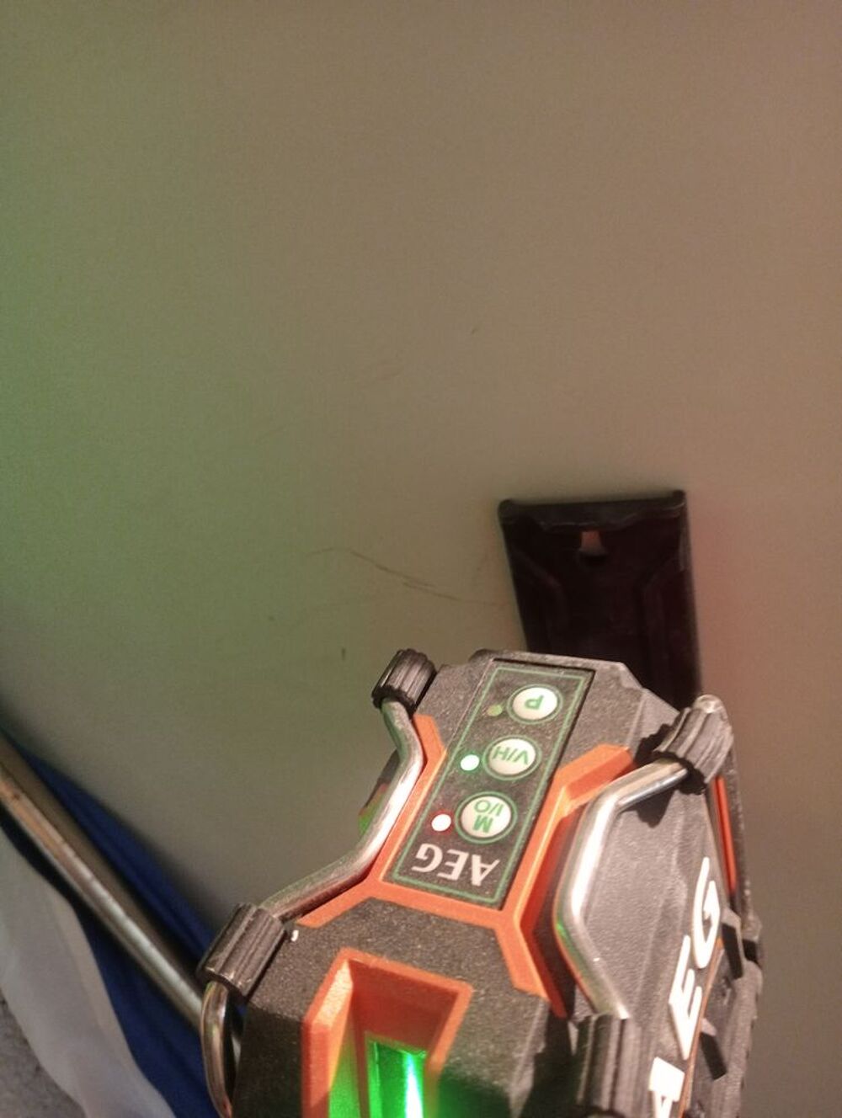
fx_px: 906
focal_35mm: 28
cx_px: 421
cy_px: 559
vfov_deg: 63.4
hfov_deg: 49.9
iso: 1683
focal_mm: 4.04
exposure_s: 1/25
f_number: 1.8
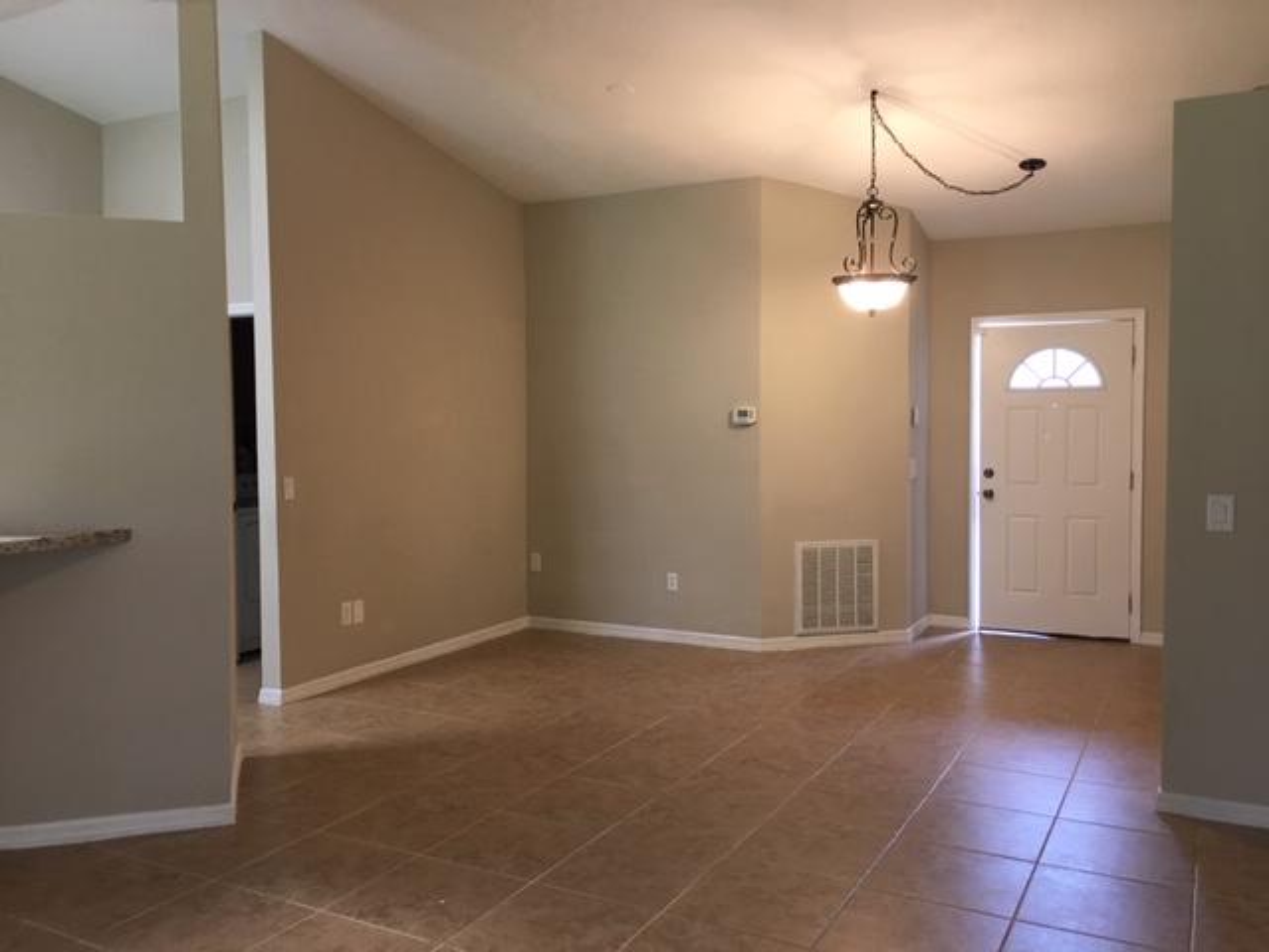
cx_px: 634
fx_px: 1063
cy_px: 476
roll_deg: +1.3
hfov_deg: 61.7
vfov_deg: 48.2
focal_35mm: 29
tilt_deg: -2.2
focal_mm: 4.15
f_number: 2.2
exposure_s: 1/15
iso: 50
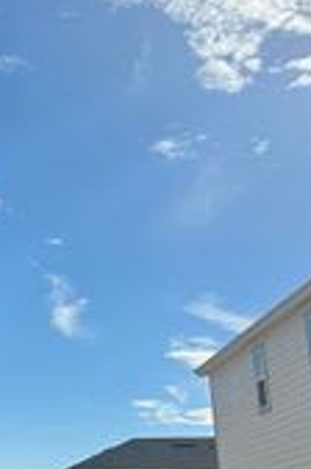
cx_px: -278
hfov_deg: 15.4
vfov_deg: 27.3
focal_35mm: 74
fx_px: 963
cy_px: 307
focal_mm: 6.86
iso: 80
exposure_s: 1/7576
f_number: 1.78
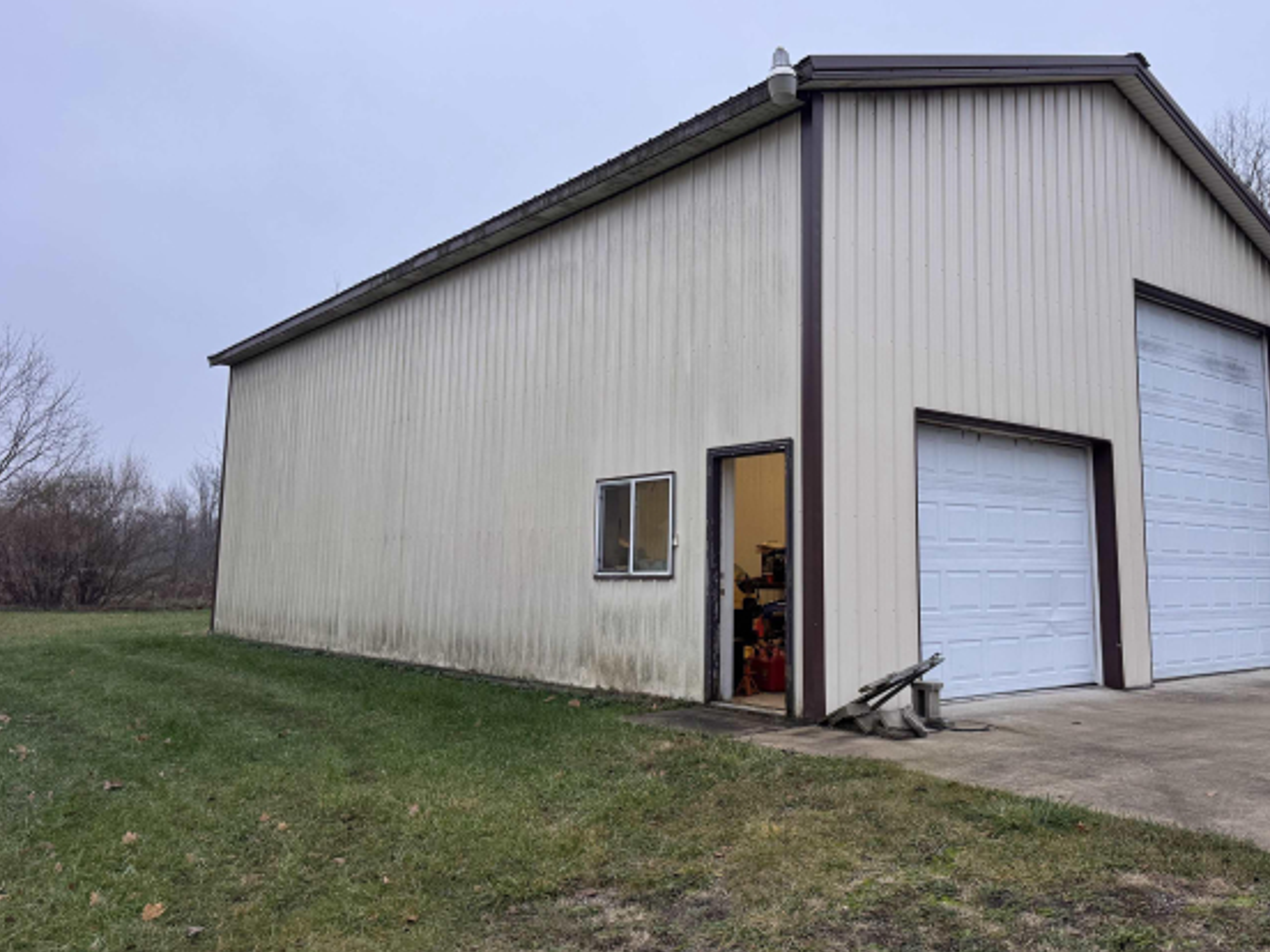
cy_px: 423
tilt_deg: +7.4
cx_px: 758
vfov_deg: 48.1
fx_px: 1064
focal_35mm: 29
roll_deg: -0.9
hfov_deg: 61.2
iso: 200
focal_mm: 6.76
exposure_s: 1/121
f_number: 1.78
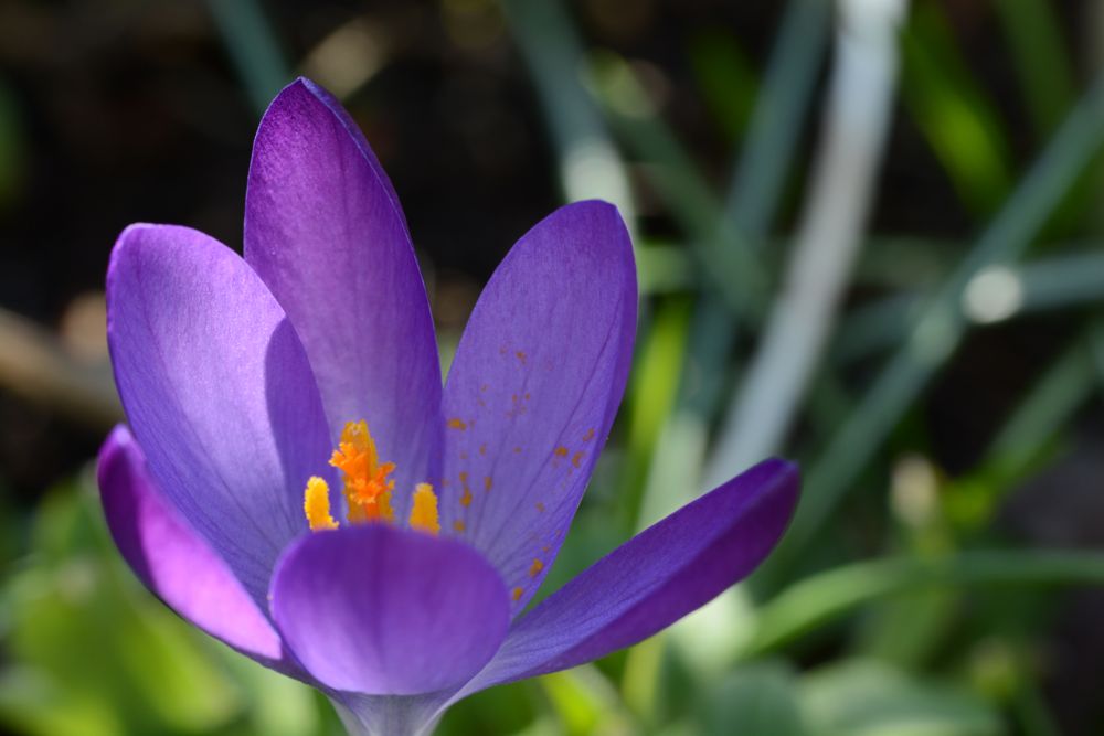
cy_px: 368
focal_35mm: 135
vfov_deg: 10.2
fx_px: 4140
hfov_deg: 15.2
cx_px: 552
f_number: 11
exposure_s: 1/60
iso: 250
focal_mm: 90
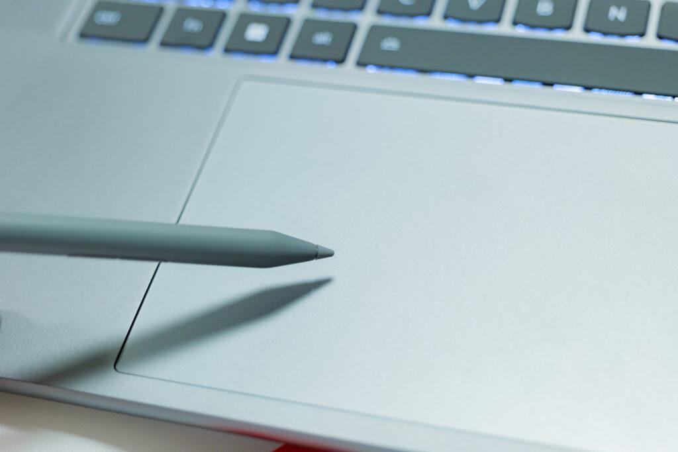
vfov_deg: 21.2
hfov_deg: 31.4
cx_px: 339
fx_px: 1205
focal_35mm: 64
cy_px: 226
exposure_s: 1/80
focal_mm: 64
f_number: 4.5
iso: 500
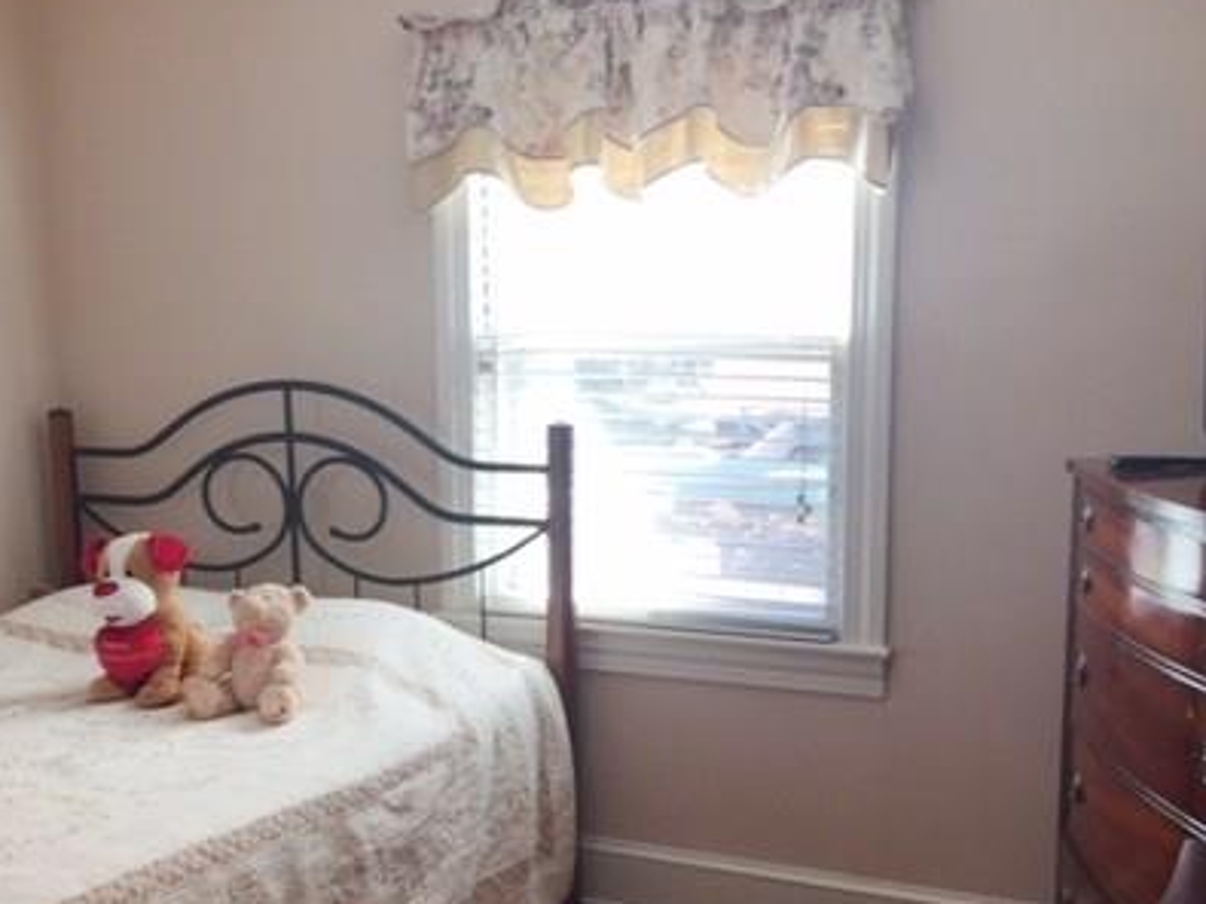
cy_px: 596
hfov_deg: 40.1
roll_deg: +1.3
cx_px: 427
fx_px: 1637
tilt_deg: -9.5
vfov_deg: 30.7
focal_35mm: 47
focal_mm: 4.15
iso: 32
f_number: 2.2
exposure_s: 1/60
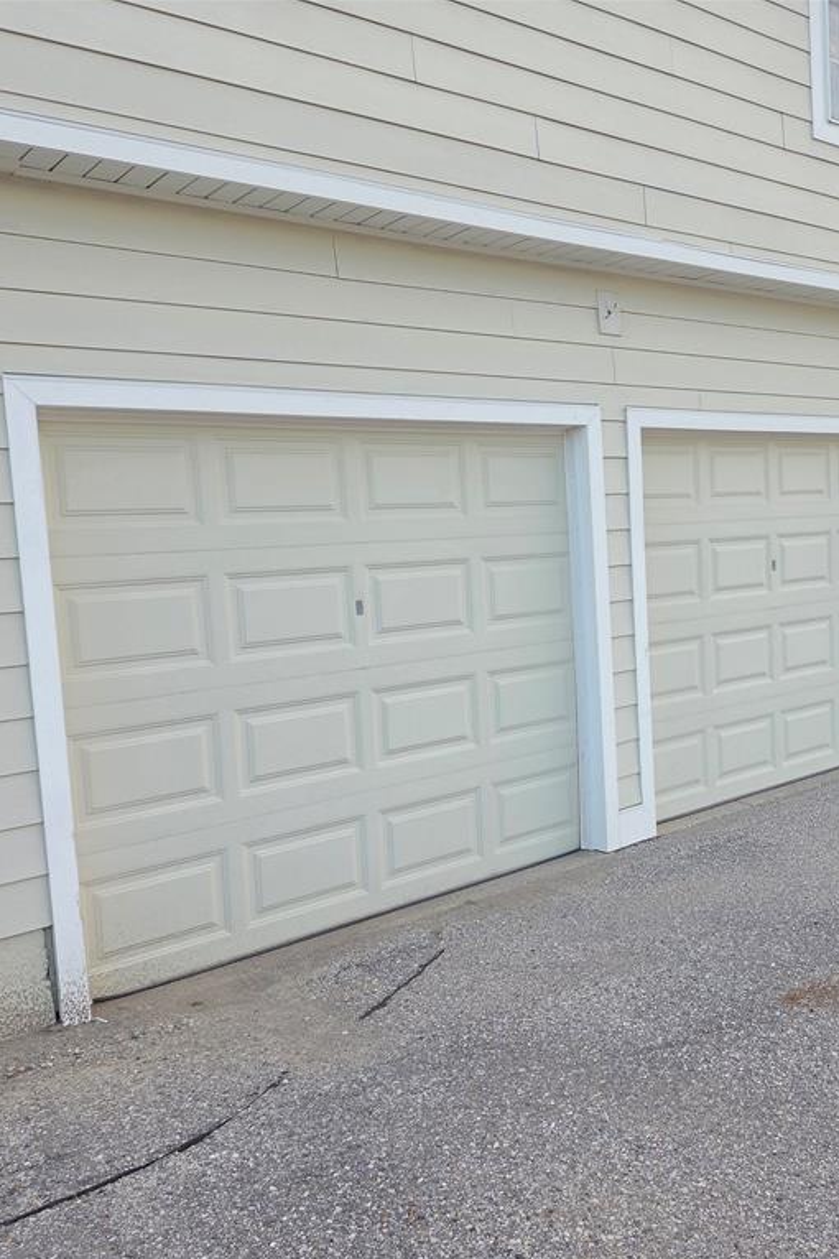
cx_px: 645
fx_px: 1119
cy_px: 630
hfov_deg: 39.8
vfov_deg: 58.7
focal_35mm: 32
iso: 50
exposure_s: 1/180
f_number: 1.8
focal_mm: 5.4
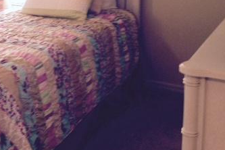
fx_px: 412
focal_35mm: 66
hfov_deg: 29.0
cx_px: 11
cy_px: -7
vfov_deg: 19.9
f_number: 2.4
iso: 80
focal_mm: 4.12
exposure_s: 1/20
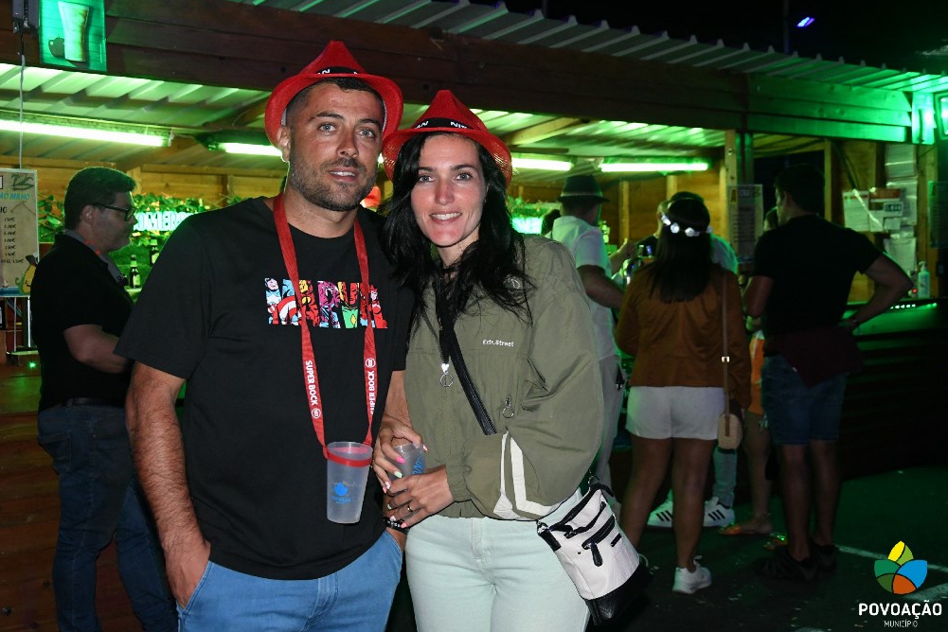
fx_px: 1212
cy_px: 318
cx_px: 466
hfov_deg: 42.7
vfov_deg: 29.3
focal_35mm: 46
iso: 3200
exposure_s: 1/60
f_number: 4.5
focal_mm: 30
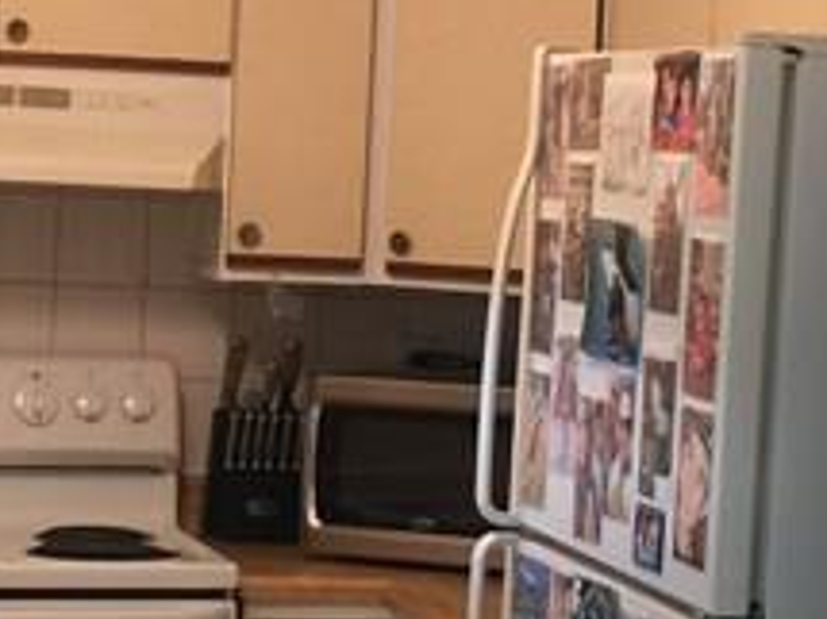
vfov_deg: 10.7
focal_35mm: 138
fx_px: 3295
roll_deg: -3.0
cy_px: 115
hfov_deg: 14.3
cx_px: 396
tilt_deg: +0.3
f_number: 2.2
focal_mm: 4.15
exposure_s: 1/15
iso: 32
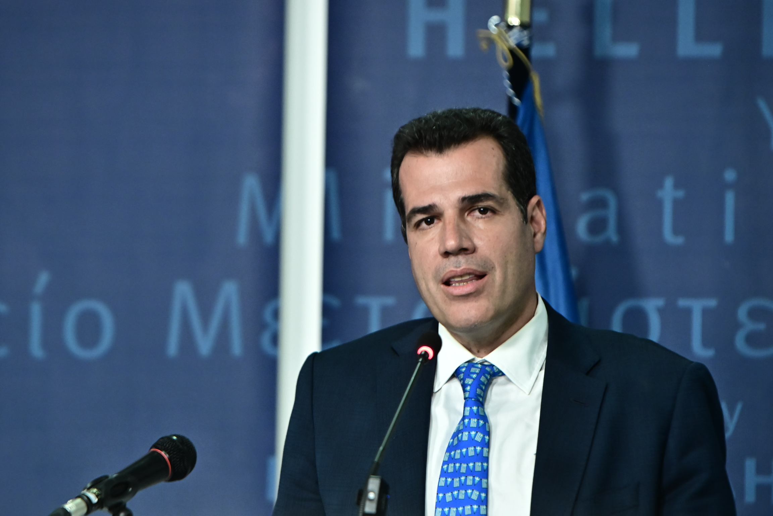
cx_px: 386
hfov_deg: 6.9
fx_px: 6441
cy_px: 258
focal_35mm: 300
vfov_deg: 4.6
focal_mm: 200
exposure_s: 1/320
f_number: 3.5
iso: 2500
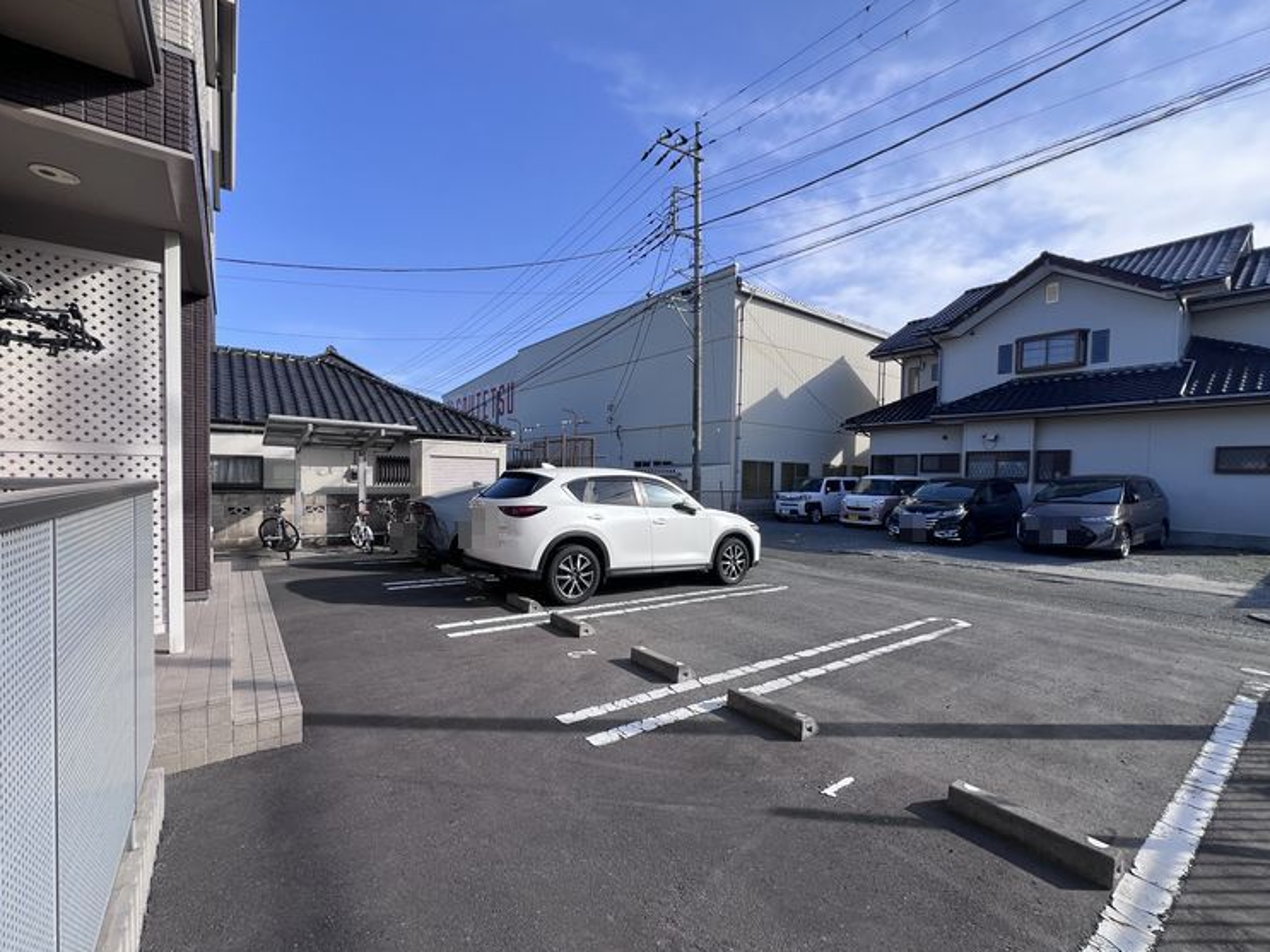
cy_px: 499
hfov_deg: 102.0
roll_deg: -1.0
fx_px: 514
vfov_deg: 85.6
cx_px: 655
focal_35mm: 14
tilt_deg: -1.2
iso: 32
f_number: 1.8
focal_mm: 1.57
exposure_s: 1/1033
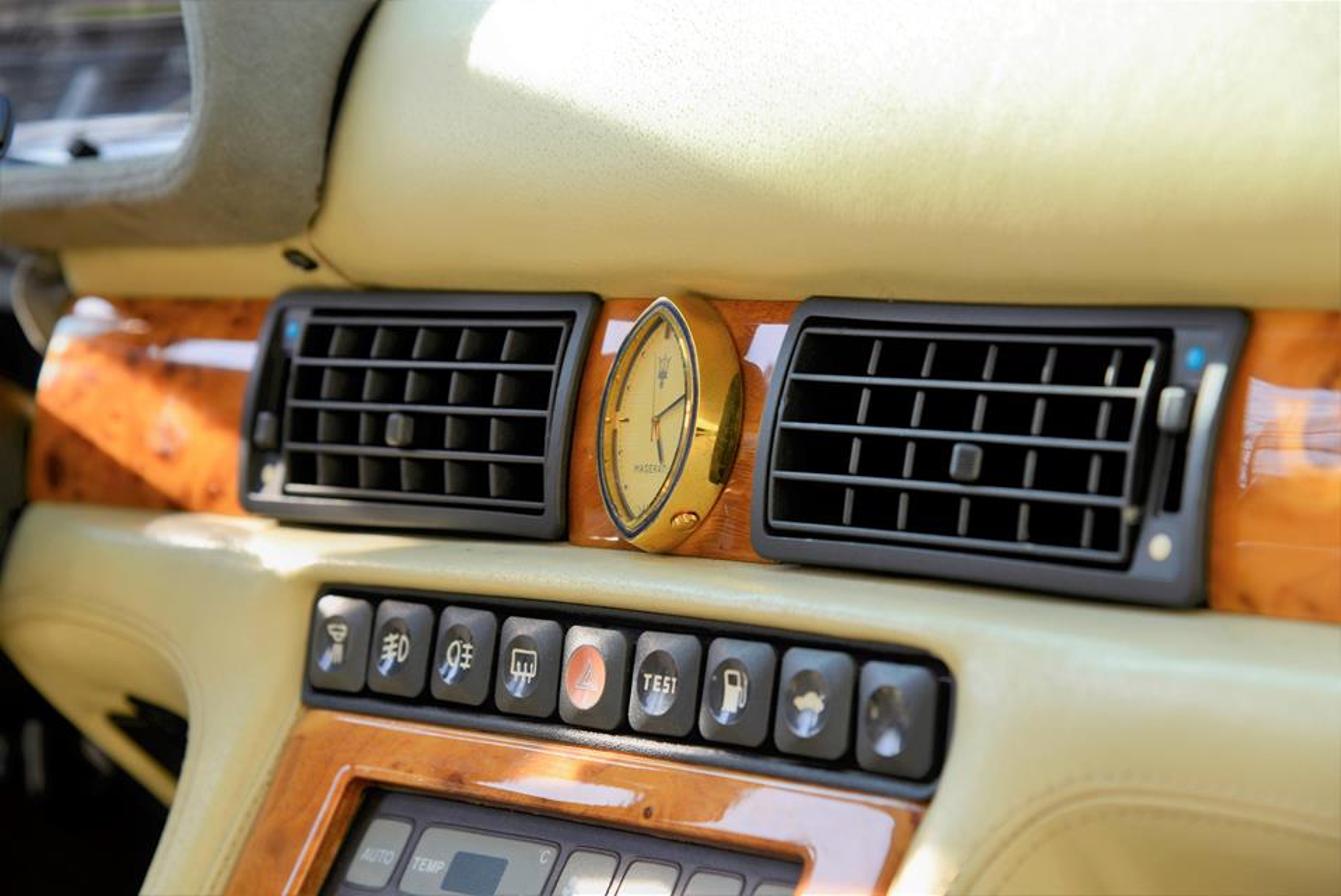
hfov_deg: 17.1
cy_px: 448
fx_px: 4473
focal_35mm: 120
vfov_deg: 11.4
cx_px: 670
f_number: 6.3
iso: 100
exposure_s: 1/100
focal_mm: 120
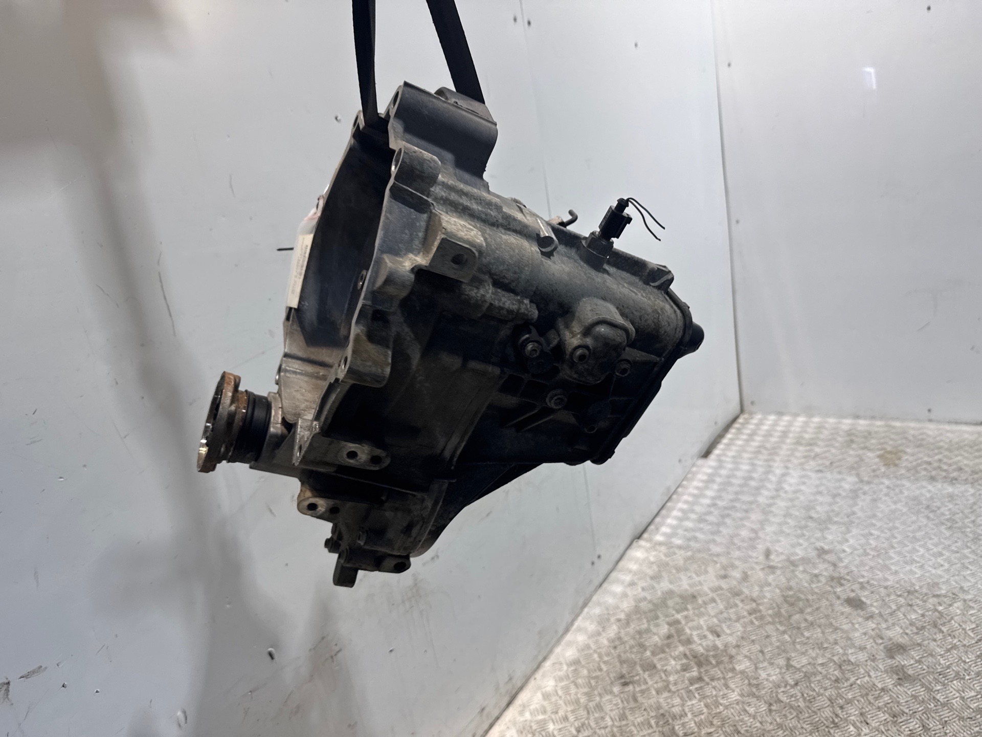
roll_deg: +8.1
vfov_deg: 56.8
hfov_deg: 71.6
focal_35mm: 24
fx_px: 681
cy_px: 368
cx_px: 491
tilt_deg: -15.4
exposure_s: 1/100
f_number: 1.78
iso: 64
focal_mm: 6.76
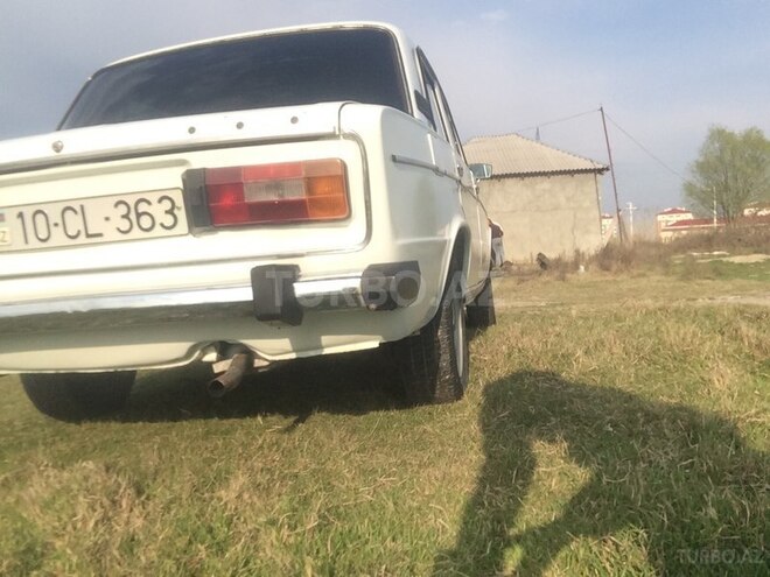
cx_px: 385
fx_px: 690
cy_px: 288
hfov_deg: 58.4
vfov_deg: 45.4
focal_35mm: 31
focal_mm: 2.15
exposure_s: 1/1105
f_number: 2.4
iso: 50
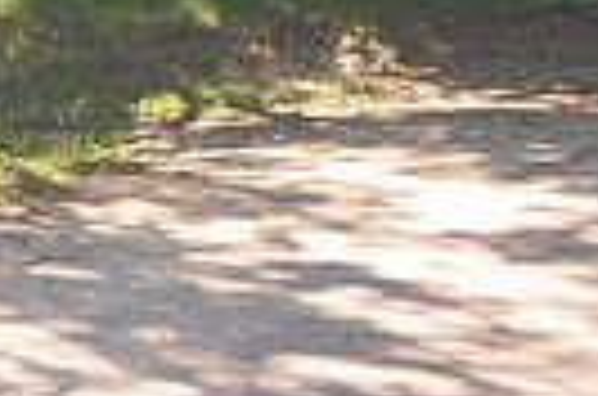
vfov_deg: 13.0
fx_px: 1740
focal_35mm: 105
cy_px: 142
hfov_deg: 16.2
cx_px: -508
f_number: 3.5
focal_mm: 24
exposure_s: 1/125
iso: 31
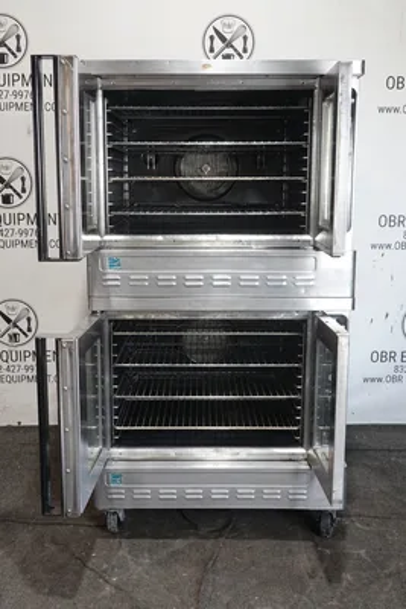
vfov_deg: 48.4
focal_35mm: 40
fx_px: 676
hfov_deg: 33.4
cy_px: 304
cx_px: 203
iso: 640
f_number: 3.5
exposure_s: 1/40
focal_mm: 14.69
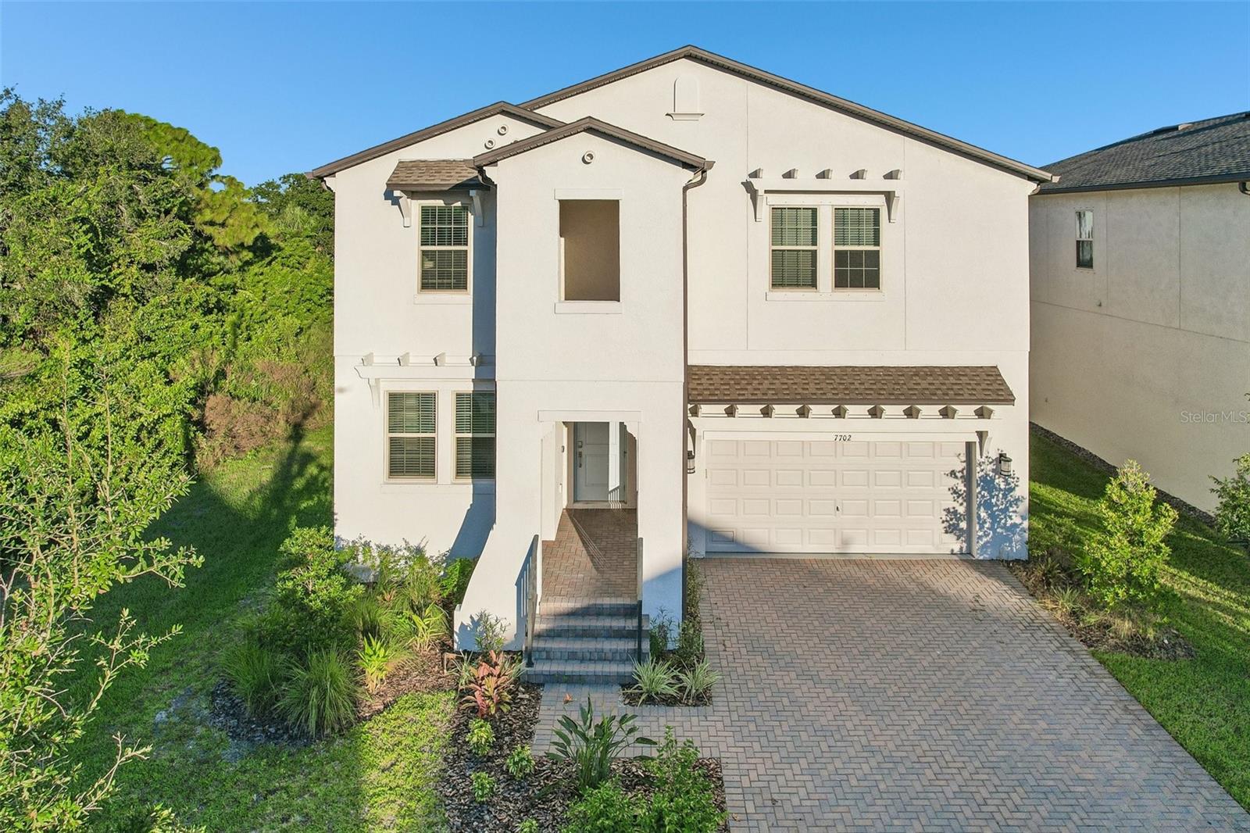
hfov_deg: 78.6
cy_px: 416
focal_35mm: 22
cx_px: 625
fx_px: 764
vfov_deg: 57.2
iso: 100
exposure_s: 1/2500
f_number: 2.8
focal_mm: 8.4
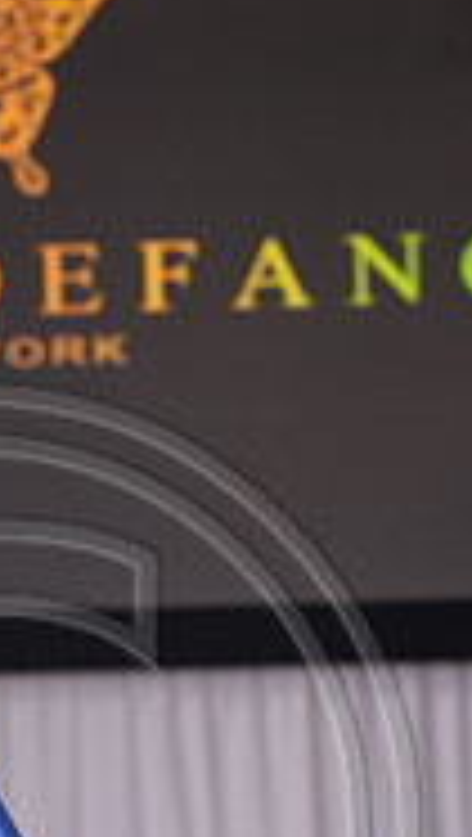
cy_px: 832
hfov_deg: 4.6
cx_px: -34
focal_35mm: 266
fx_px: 5902
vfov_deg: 8.1
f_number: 5.6
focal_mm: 105
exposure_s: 1/400
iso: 2000
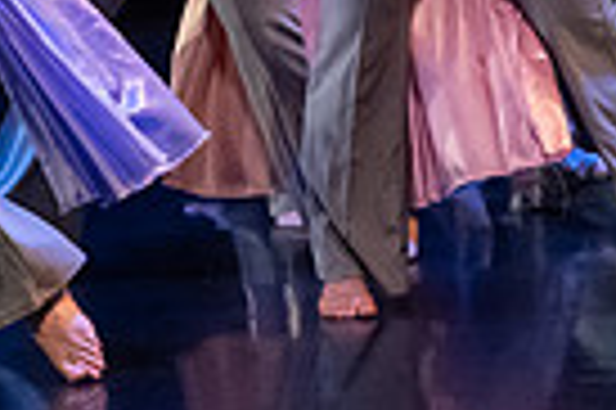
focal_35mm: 273
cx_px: 568
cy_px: -296
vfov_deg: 5.0
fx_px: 4666
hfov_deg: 7.5
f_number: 4
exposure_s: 1/400
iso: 6400
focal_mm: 54
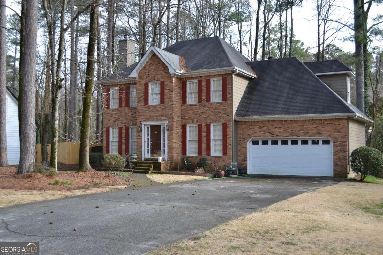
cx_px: 192
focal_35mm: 39
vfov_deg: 34.2
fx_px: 415
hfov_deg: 49.6
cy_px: 128
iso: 125
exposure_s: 1/125
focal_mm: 26
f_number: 5.6
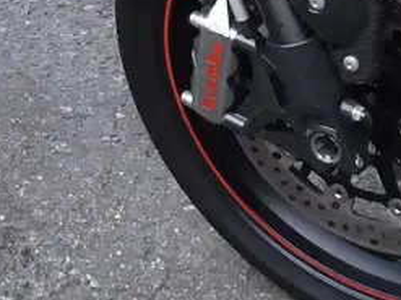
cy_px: -268
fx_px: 1575
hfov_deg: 13.5
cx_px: -239
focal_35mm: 136
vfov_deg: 10.2
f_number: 1.9
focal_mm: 3.7
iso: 160
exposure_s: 1/25
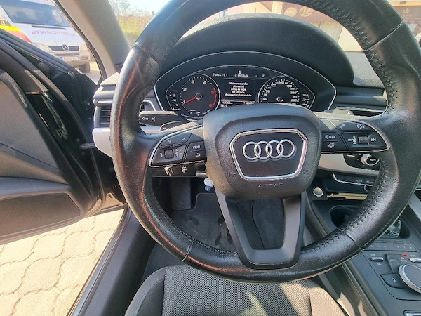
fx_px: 158
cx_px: 210
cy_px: 158
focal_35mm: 13
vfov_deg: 89.9
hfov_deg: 106.2
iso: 50
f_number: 2.2
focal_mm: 2.2
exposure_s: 1/116
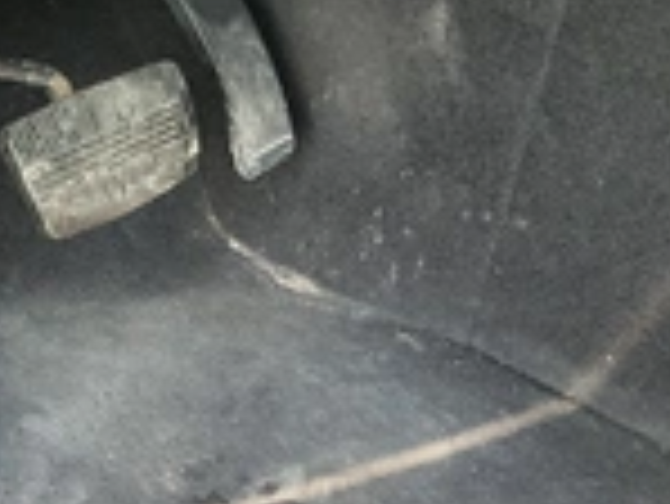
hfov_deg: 25.5
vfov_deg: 18.5
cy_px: 630
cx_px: 130
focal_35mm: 75
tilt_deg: -46.1
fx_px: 1453
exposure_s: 1/122
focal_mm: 3
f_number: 1.8
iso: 50
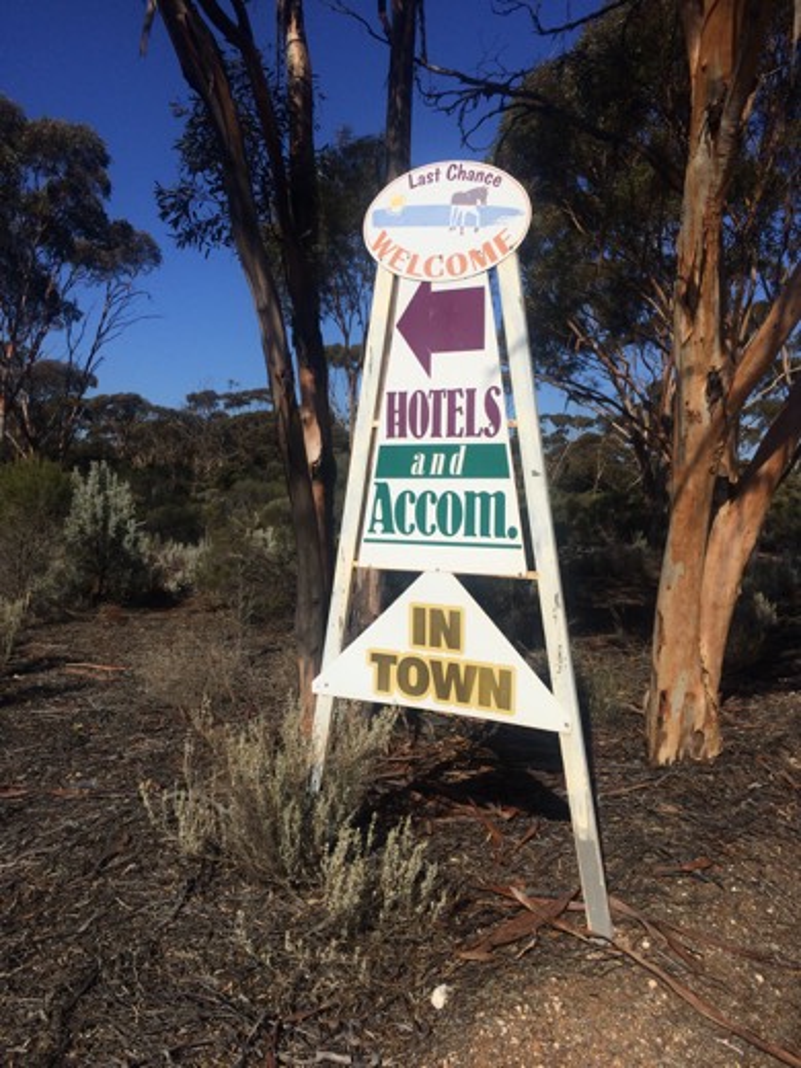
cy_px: 534
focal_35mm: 29
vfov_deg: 61.7
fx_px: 895
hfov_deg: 48.2
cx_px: 400
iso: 32
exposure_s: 1/4566
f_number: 2.2
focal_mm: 4.15
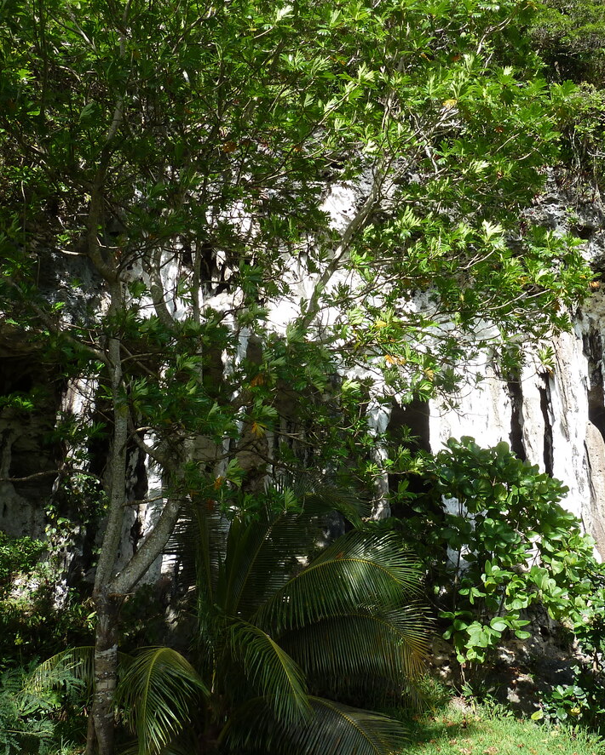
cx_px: 374
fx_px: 738
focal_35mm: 33
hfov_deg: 44.2
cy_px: 375
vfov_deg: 54.2
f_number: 4
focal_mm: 4.1
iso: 80
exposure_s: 1/250
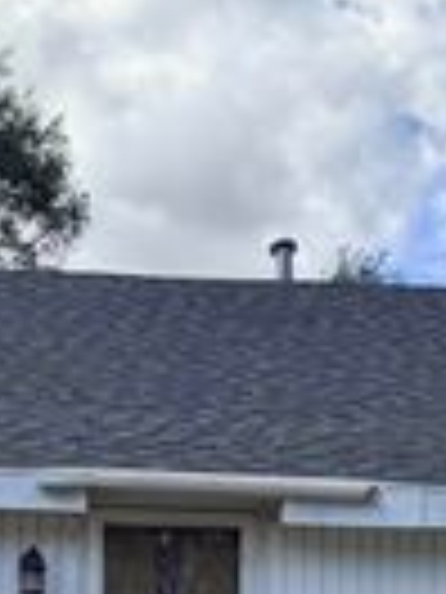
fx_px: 1220
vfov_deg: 25.4
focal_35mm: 71
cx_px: 81
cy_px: 655
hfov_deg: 20.5
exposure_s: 1/770
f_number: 2.2
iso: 40
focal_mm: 2.22
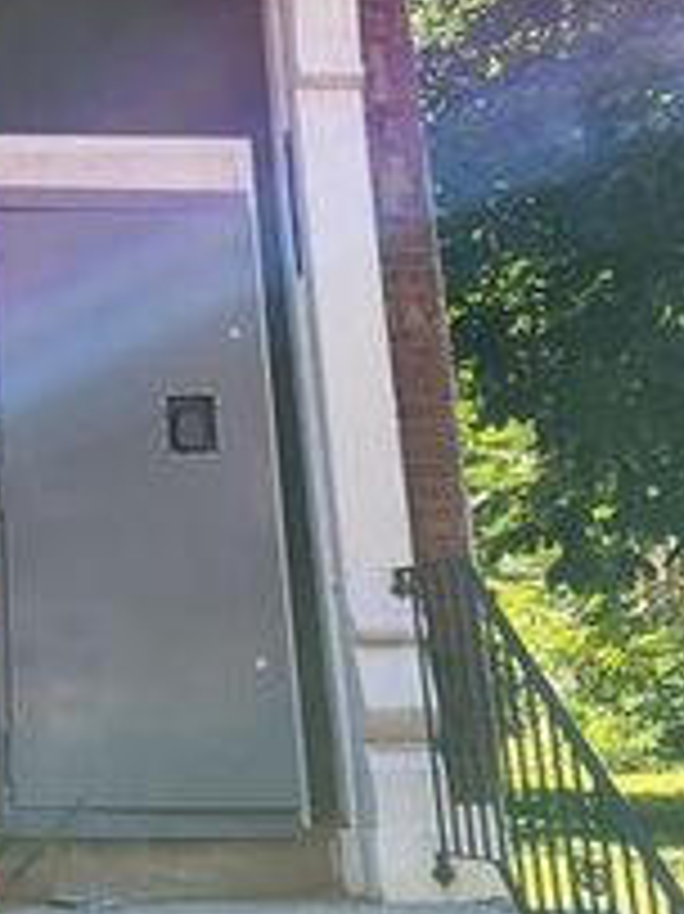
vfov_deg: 23.4
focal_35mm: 79
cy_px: -65
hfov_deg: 17.4
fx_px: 2084
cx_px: -238
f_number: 1.8
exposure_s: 1/476
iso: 100
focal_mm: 5.56
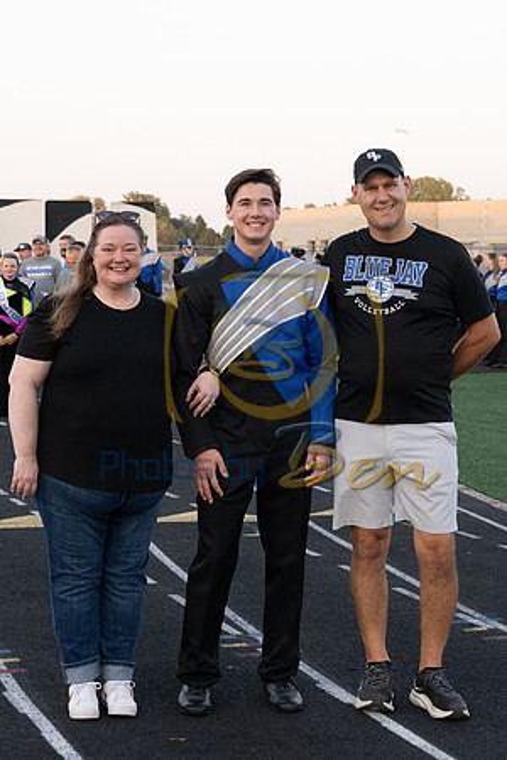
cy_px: 305
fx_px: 1630
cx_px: 240
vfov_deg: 26.2
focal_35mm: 77
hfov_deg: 17.7
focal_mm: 43
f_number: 5
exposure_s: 1/1000
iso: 2500
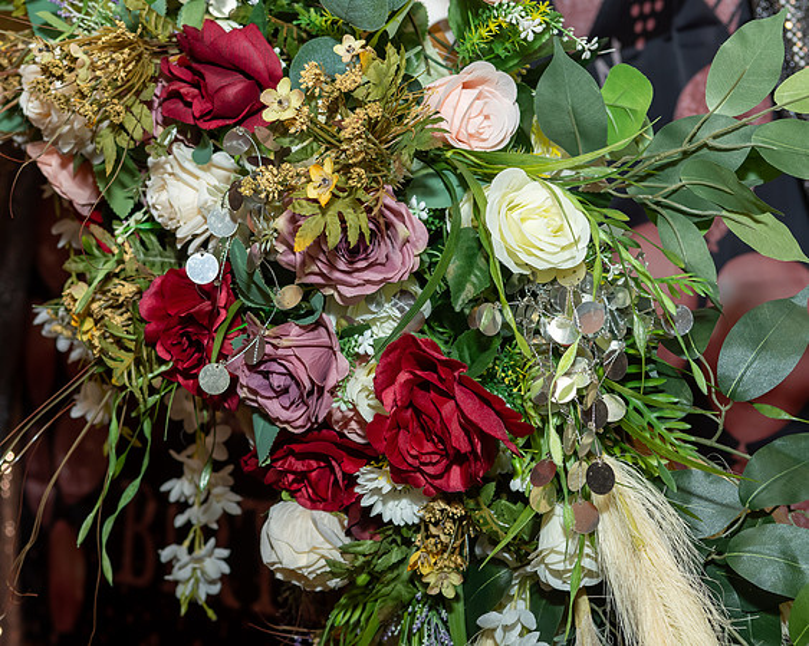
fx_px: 1941
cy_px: 323
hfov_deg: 23.5
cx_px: 336
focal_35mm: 81
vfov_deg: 18.9
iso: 400
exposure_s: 1/250
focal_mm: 48
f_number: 5.6
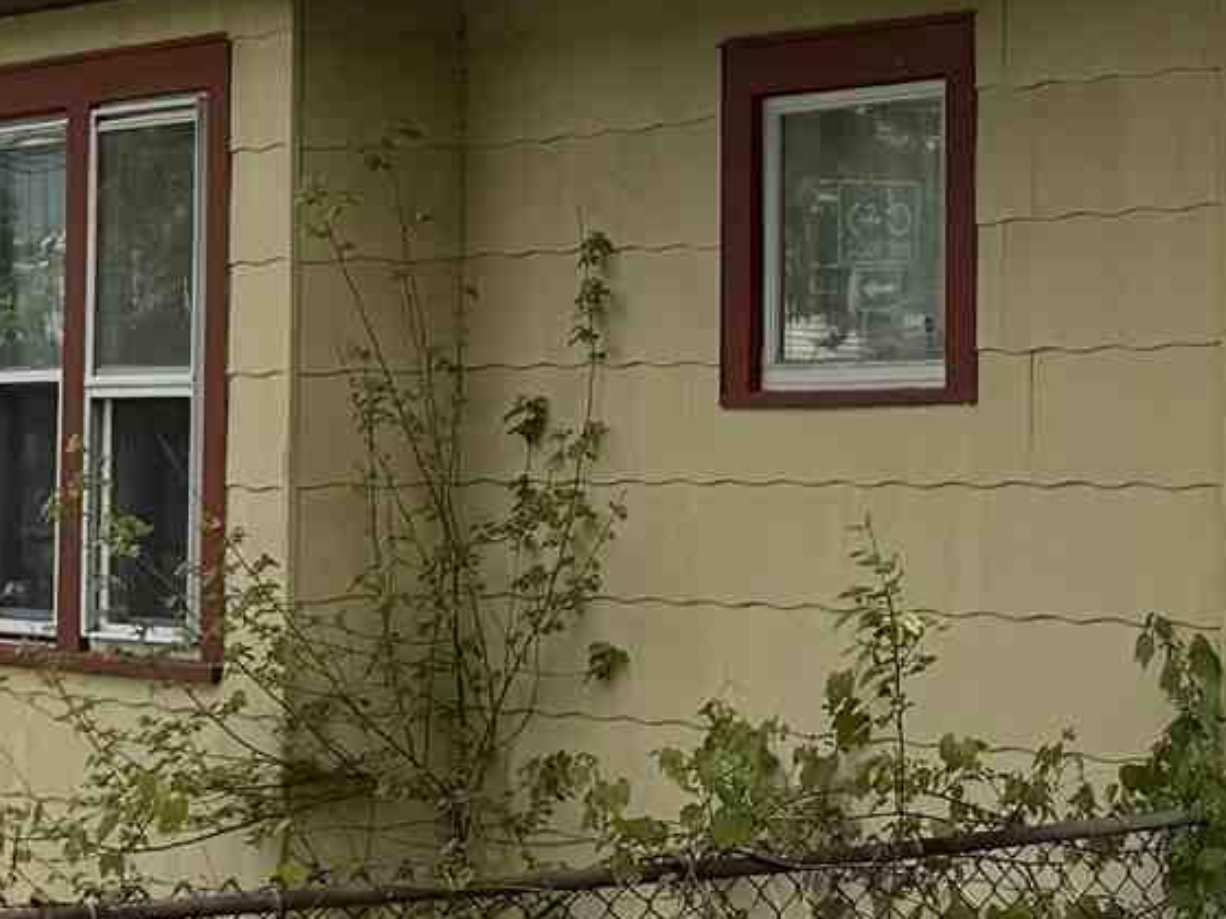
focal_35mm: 132
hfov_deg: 14.4
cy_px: -162
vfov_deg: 11.0
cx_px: 1557
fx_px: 4674
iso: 80
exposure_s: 1/6711
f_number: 1.78
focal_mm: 6.76
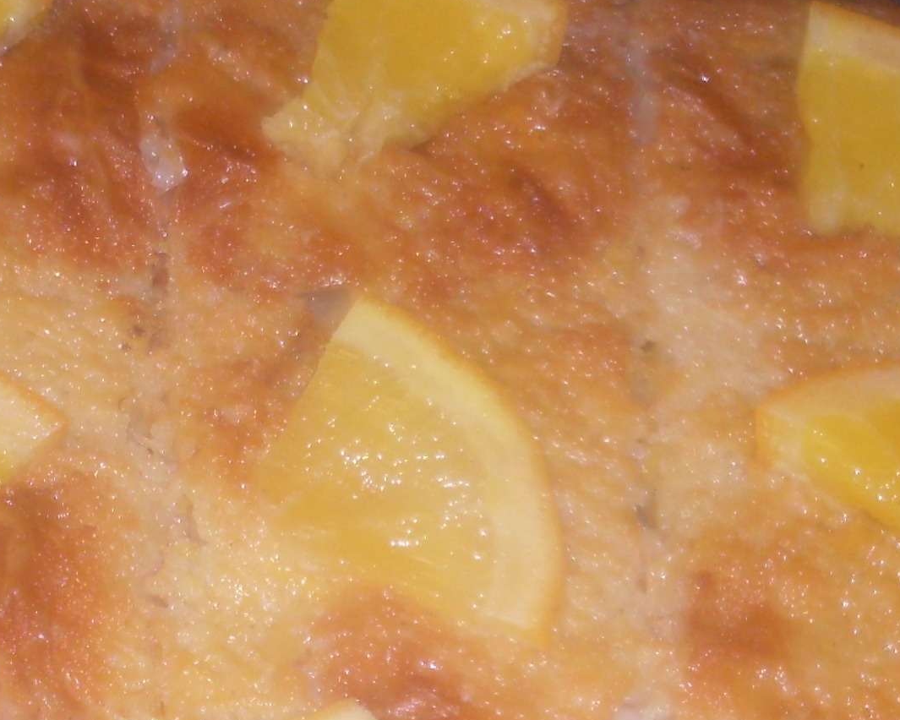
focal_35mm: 107
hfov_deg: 17.8
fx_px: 2850
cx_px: 206
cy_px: 665
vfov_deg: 14.2
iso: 100
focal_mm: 6.3
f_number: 2.8
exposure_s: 1/45
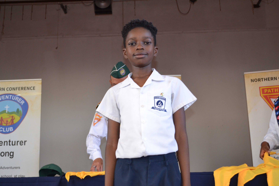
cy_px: 93
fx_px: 372
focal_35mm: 48
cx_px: 140
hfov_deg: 41.1
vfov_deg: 28.1
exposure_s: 1/60
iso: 900
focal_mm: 32
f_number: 4.8
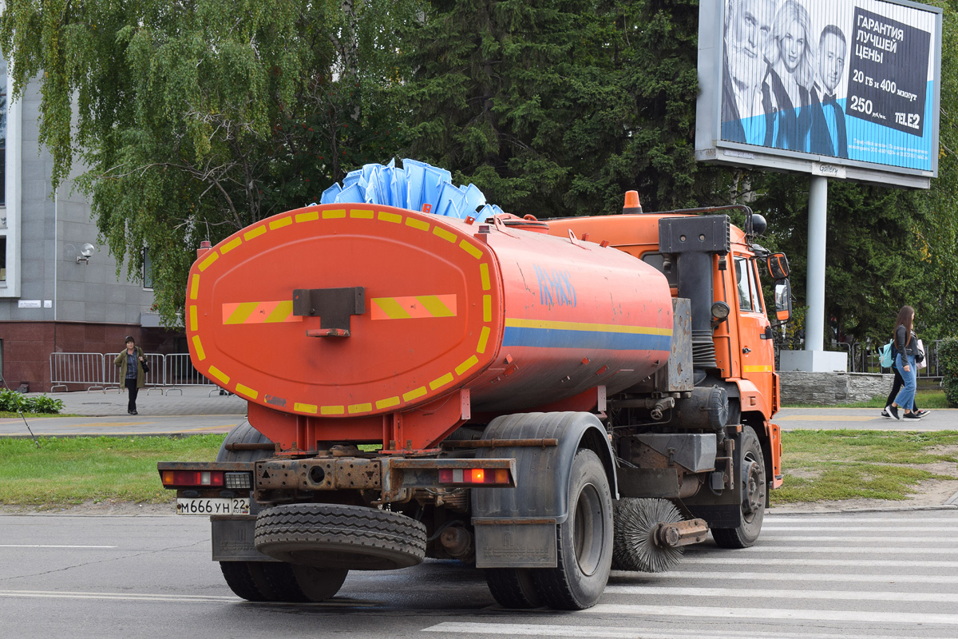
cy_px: 320
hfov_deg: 28.1
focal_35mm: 72
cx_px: 479
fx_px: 1916
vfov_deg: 18.9
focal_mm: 48
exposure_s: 1/250
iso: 360
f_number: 8
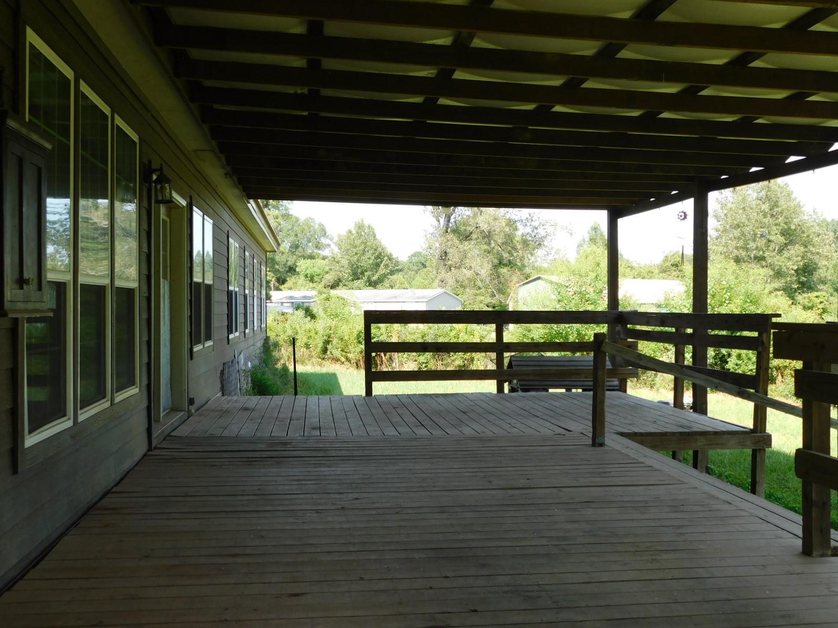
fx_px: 872
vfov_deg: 39.7
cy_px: 314
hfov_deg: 51.4
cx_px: 419
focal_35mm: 36
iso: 125
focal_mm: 6.3
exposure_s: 1/250
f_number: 3.5
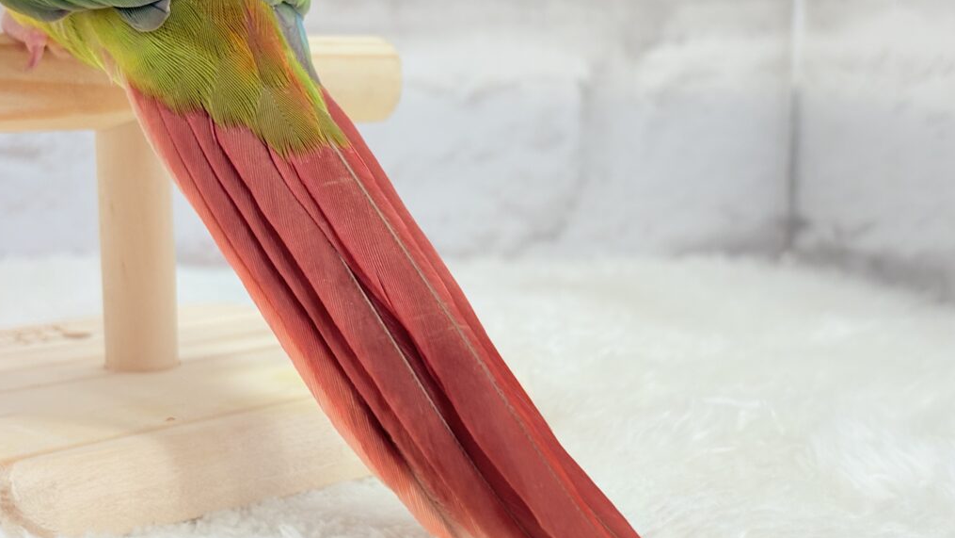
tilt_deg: -7.0
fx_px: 1697
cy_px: 241
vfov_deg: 18.0
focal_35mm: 67
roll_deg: -0.4
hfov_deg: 31.4
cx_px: 497
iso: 80
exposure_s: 1/100
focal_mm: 5.96
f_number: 1.6
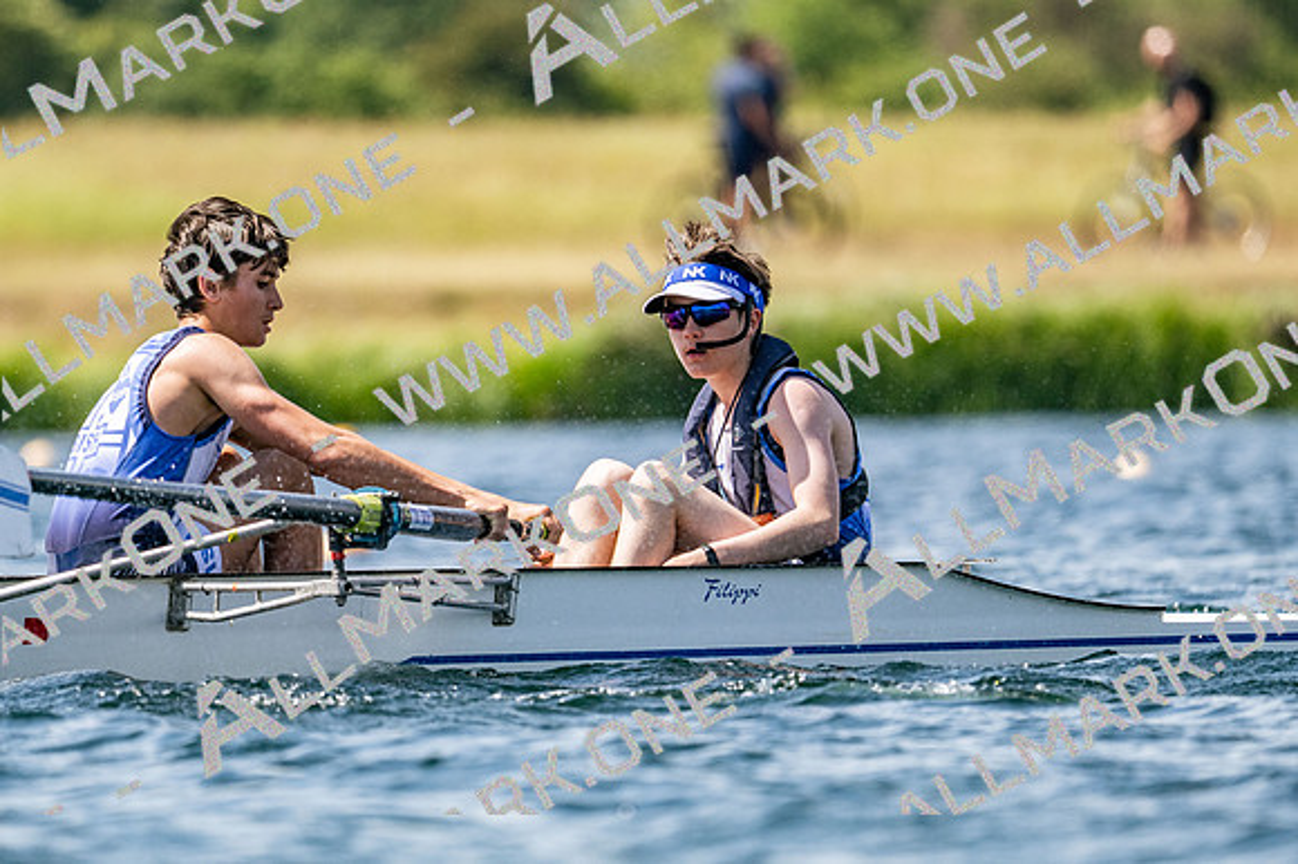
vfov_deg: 2.3
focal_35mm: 600
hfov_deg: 3.4
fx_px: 21620
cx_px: 649
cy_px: 432
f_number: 4.5
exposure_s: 1/2500
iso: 250
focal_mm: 400
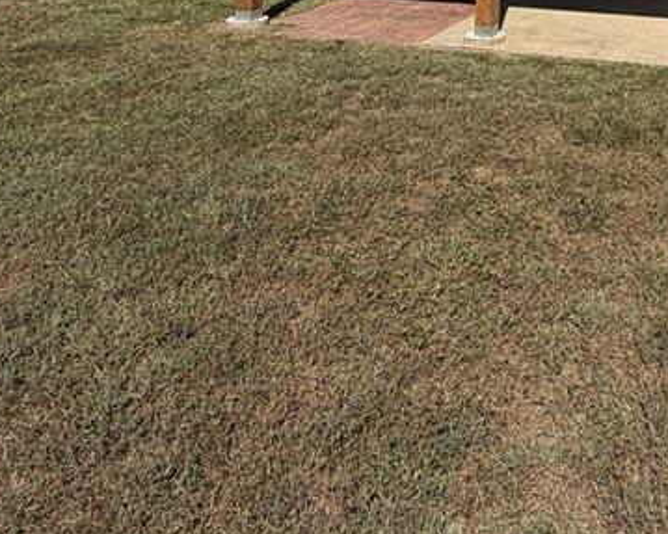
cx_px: 657
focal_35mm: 39
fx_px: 771
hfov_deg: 41.3
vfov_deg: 30.3
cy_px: -158
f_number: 2.2
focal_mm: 2.22
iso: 20
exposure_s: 1/1795
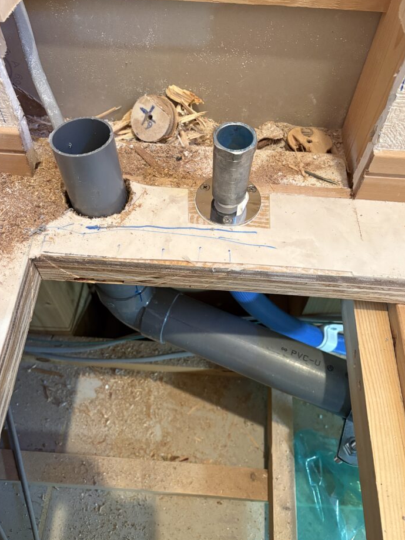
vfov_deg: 61.6
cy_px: 256
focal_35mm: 29
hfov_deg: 48.2
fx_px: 452
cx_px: 200
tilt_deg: -55.8
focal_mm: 5.96
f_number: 1.6
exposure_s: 1/50
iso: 400
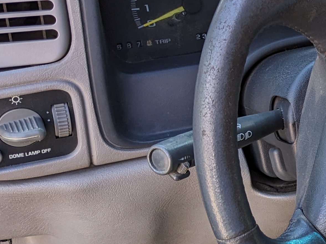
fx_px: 876
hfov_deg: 18.2
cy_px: 143
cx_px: 520
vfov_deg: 15.9
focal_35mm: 93
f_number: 1.73
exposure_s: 1/175
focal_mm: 4.38
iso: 48
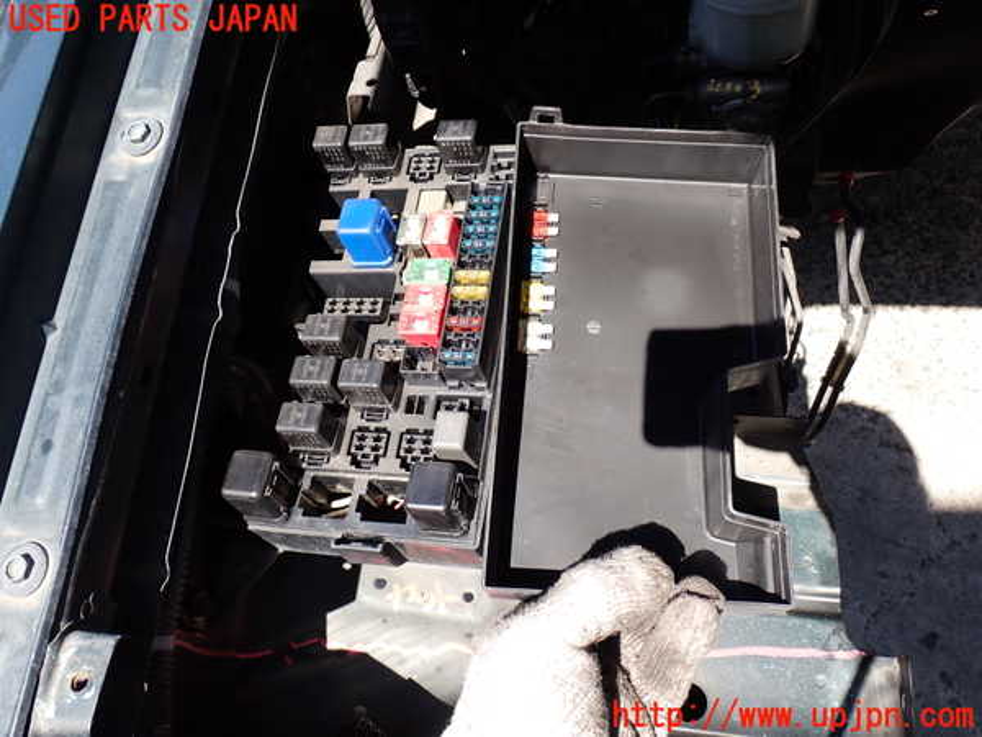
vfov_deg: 46.8
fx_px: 851
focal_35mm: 30
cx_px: 491
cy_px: 368
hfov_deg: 60.0
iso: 100
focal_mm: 5.4
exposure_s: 1/320
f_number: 3.2
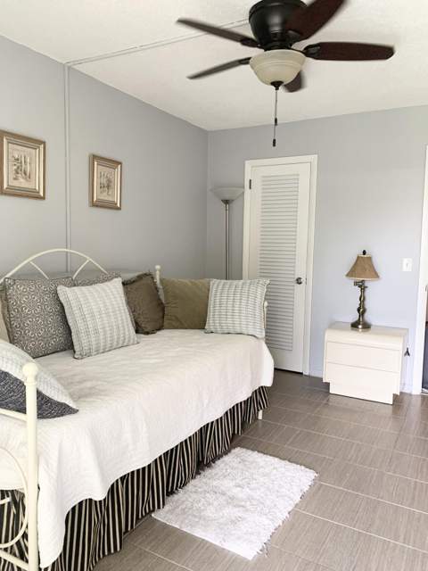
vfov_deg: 67.3
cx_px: 214
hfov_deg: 53.1
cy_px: 286
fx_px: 429
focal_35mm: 26
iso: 125
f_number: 1.8
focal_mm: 4.25
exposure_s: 1/60
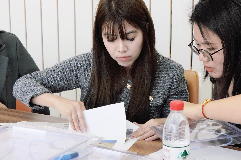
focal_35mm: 69
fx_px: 462
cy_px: 71
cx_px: 113
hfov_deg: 29.2
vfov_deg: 19.7
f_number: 4
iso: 500
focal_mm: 24
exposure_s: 1/160
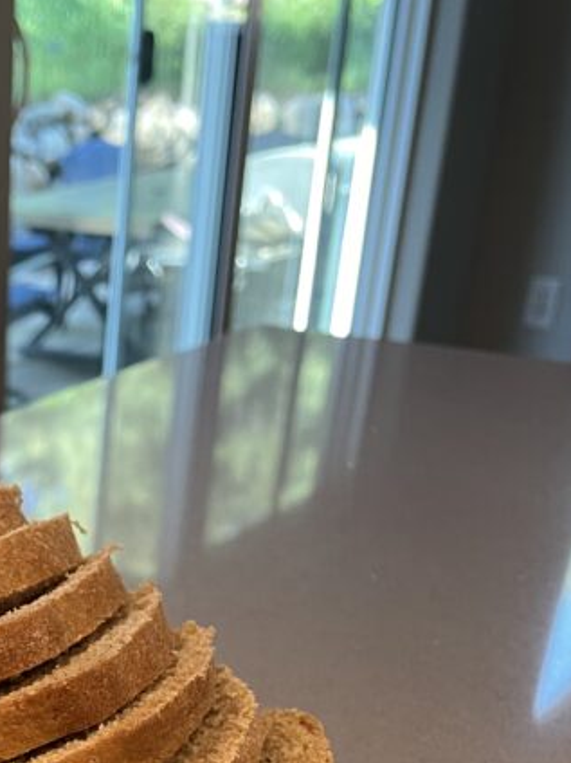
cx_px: -106
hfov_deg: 21.7
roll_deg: +1.4
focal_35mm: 63
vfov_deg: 27.9
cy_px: 851
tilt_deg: -30.1
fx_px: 1386
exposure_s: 1/60
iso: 125
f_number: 1.6
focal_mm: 4.2
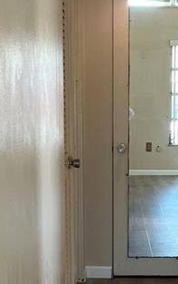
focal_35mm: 105
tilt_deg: -12.8
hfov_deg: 12.4
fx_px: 815
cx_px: 126
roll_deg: -0.3
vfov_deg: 19.4
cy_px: 270
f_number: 1.5
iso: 80
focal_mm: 5.7
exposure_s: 1/60
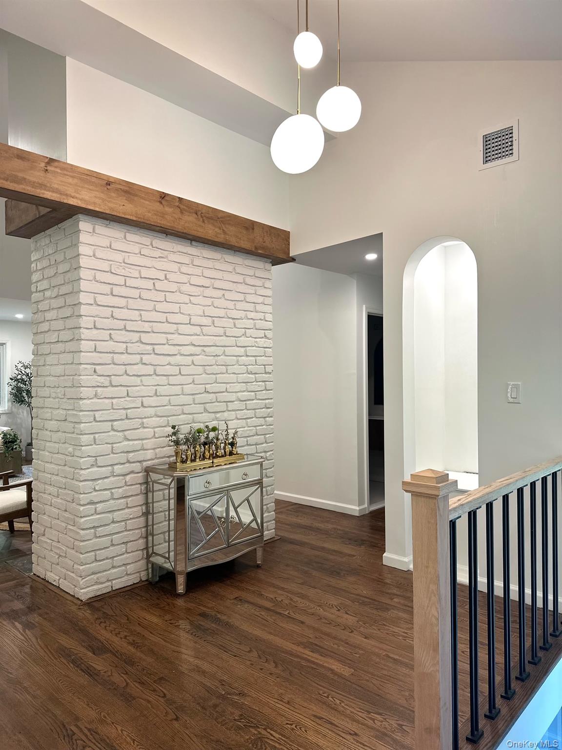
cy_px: 375
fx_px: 520
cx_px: 281
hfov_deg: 56.8
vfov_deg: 71.6
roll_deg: +0.0
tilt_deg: +1.1
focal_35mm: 24
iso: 200
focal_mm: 6.86
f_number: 1.78
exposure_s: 1/120
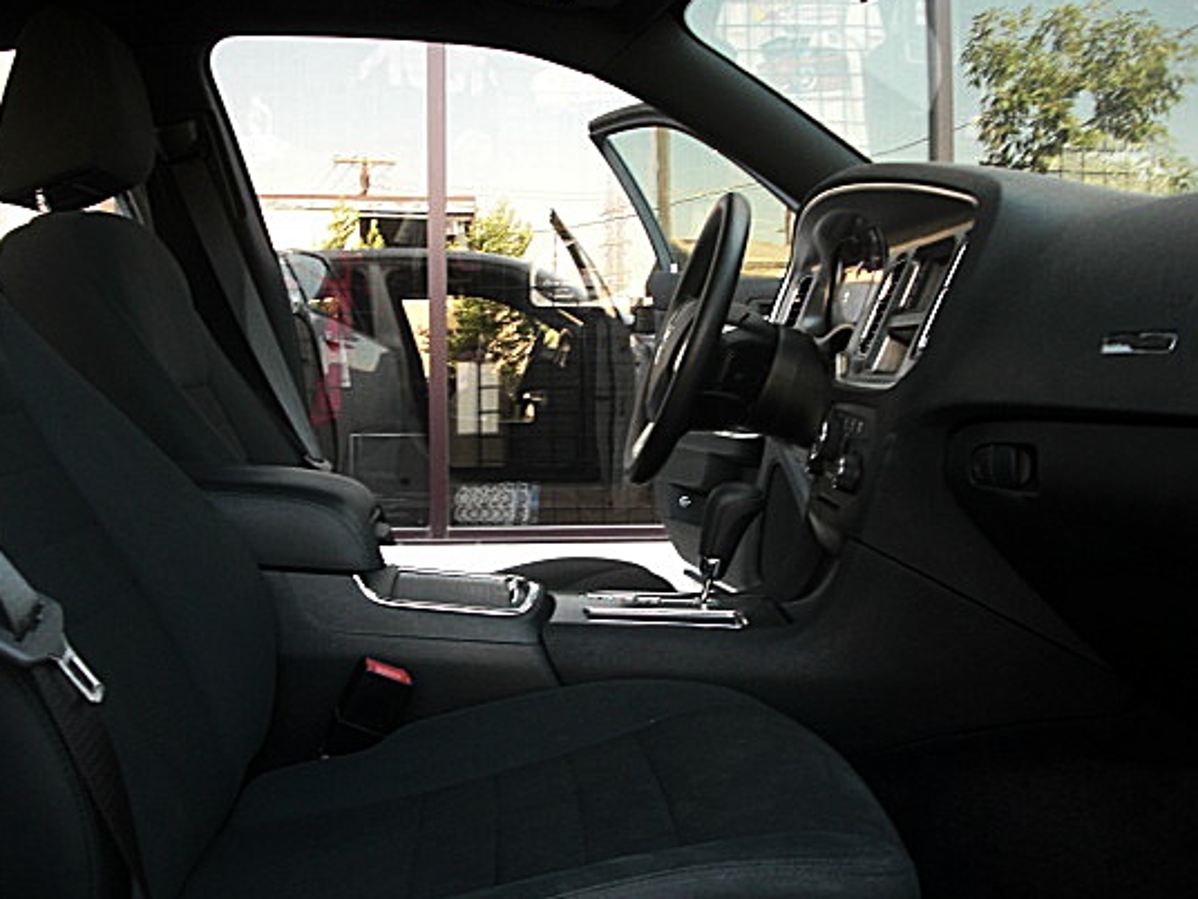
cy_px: 436
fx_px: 1488
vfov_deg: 33.6
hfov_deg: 43.8
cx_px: 525
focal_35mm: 43
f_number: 2.8
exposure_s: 1/60
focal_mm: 6.3
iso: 100
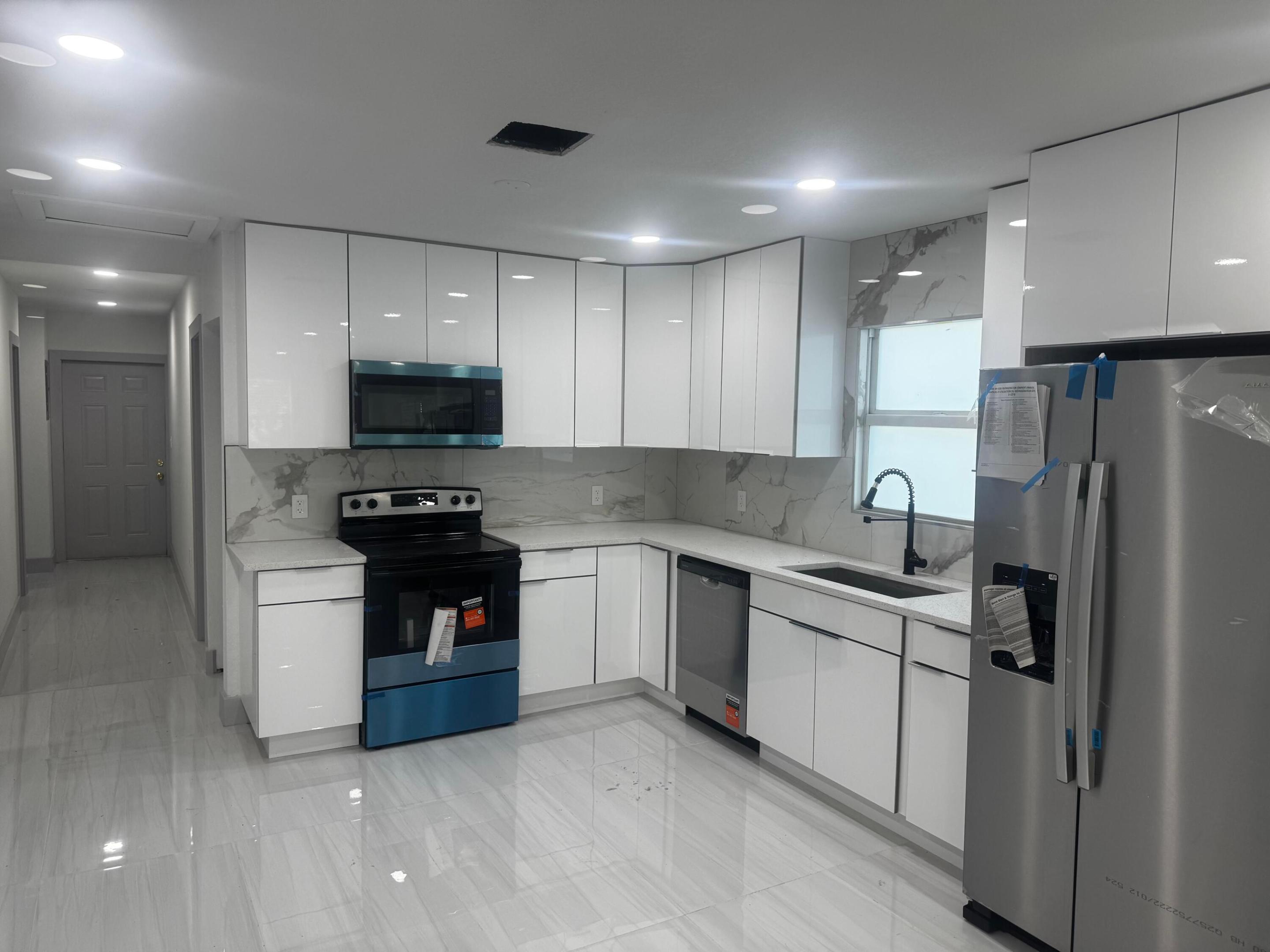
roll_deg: -0.8
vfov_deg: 56.8
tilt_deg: -5.0
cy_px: 476
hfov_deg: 71.6
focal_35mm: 24
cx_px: 635
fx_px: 881
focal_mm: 6.76
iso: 64
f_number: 1.78
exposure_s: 1/120
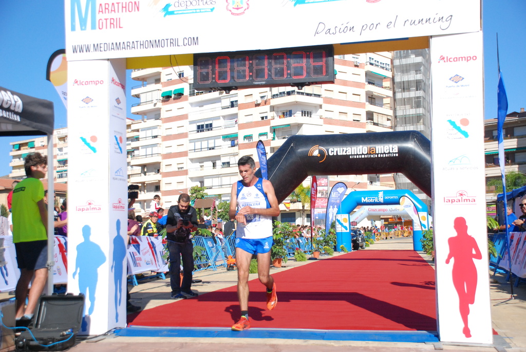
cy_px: 176
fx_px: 680
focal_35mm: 46
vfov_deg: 29.0
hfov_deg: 42.3
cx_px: 263
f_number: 4.2
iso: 640
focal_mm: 31
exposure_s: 1/4000
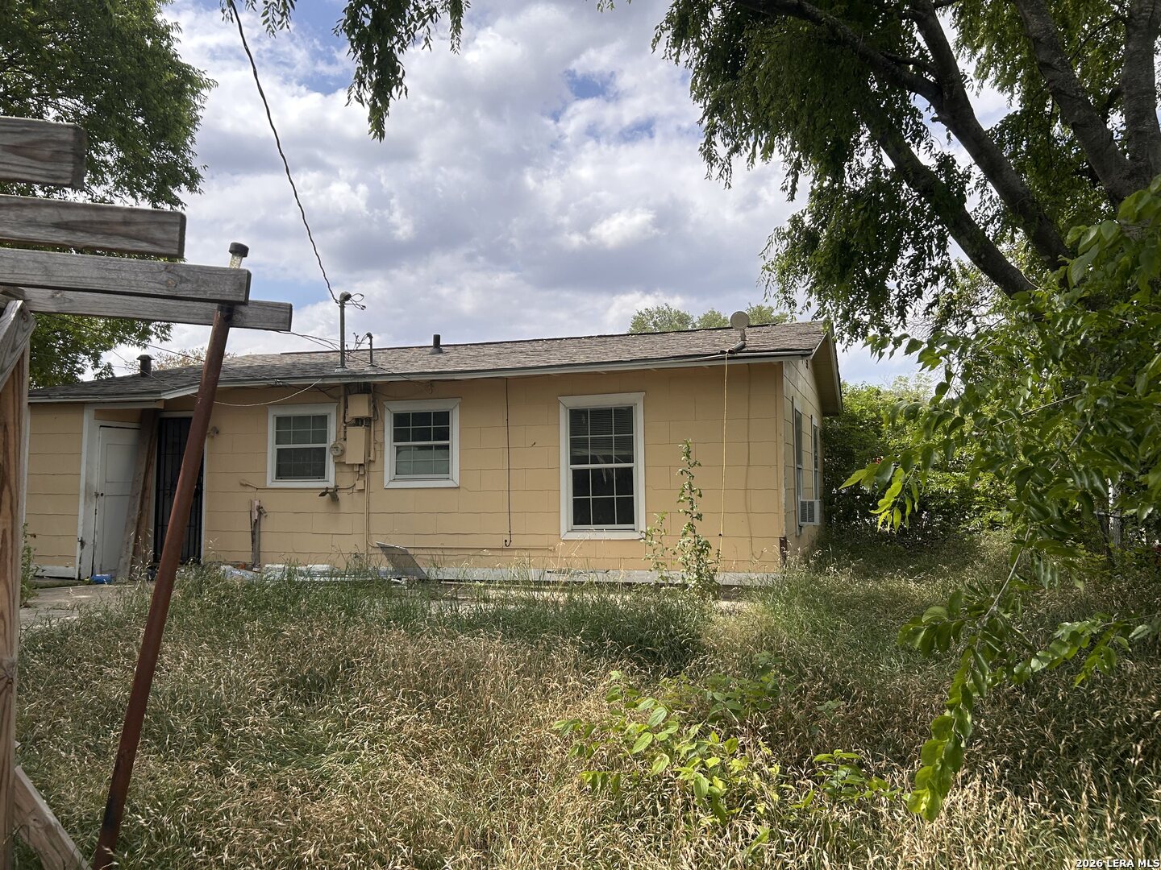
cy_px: 435
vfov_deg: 53.1
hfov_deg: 67.3
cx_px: 580
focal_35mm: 26
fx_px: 872
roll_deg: -0.3
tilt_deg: +5.7
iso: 50
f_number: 1.5
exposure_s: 1/3571
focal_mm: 5.7
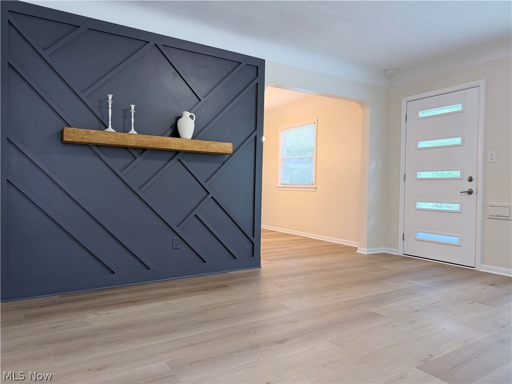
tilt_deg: -0.7
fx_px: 355
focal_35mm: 24
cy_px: 192
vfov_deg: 56.8
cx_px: 256
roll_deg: -0.2
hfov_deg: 71.6
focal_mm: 6.76
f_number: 1.78
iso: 125
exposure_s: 1/60
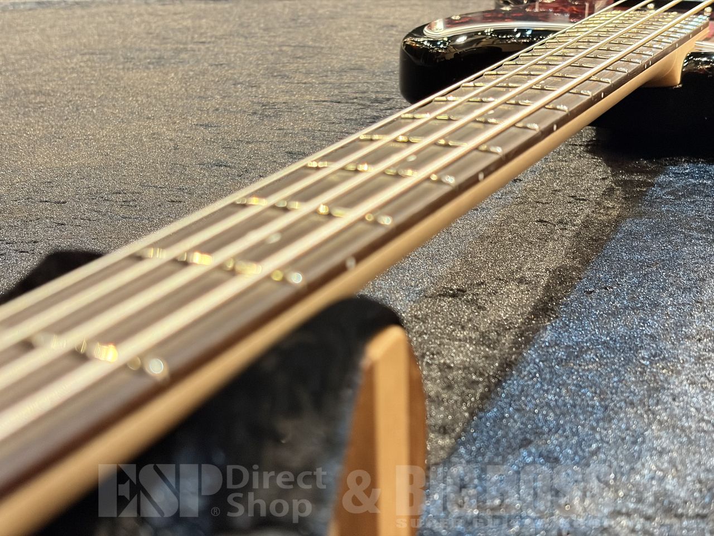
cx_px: 357
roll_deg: +2.4
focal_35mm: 52
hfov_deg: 36.8
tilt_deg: -21.3
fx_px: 1073
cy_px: 268
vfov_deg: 28.0
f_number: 1.6
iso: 320
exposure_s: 1/30
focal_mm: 5.96
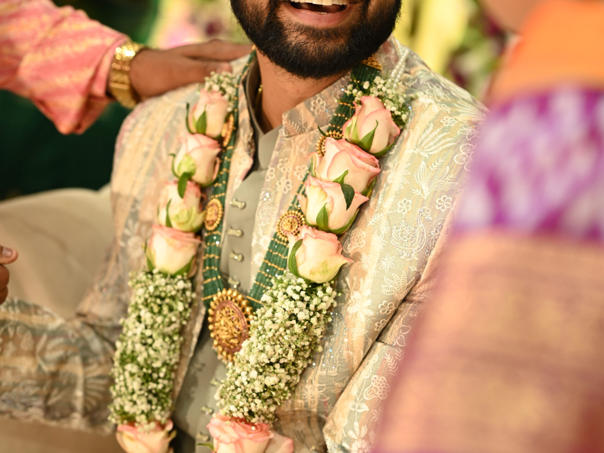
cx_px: 302
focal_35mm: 123
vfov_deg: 12.0
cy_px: 157
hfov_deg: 16.0
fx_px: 2146
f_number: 2.8
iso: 320
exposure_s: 1/200
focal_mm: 85
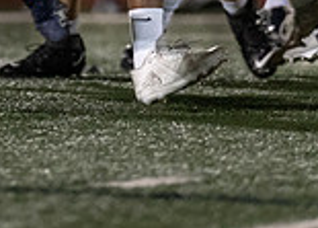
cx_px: 84
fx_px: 9509
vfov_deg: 1.4
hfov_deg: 1.9
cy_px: -214
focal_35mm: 1052
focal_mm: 200
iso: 2500
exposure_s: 1/1000
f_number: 2.8
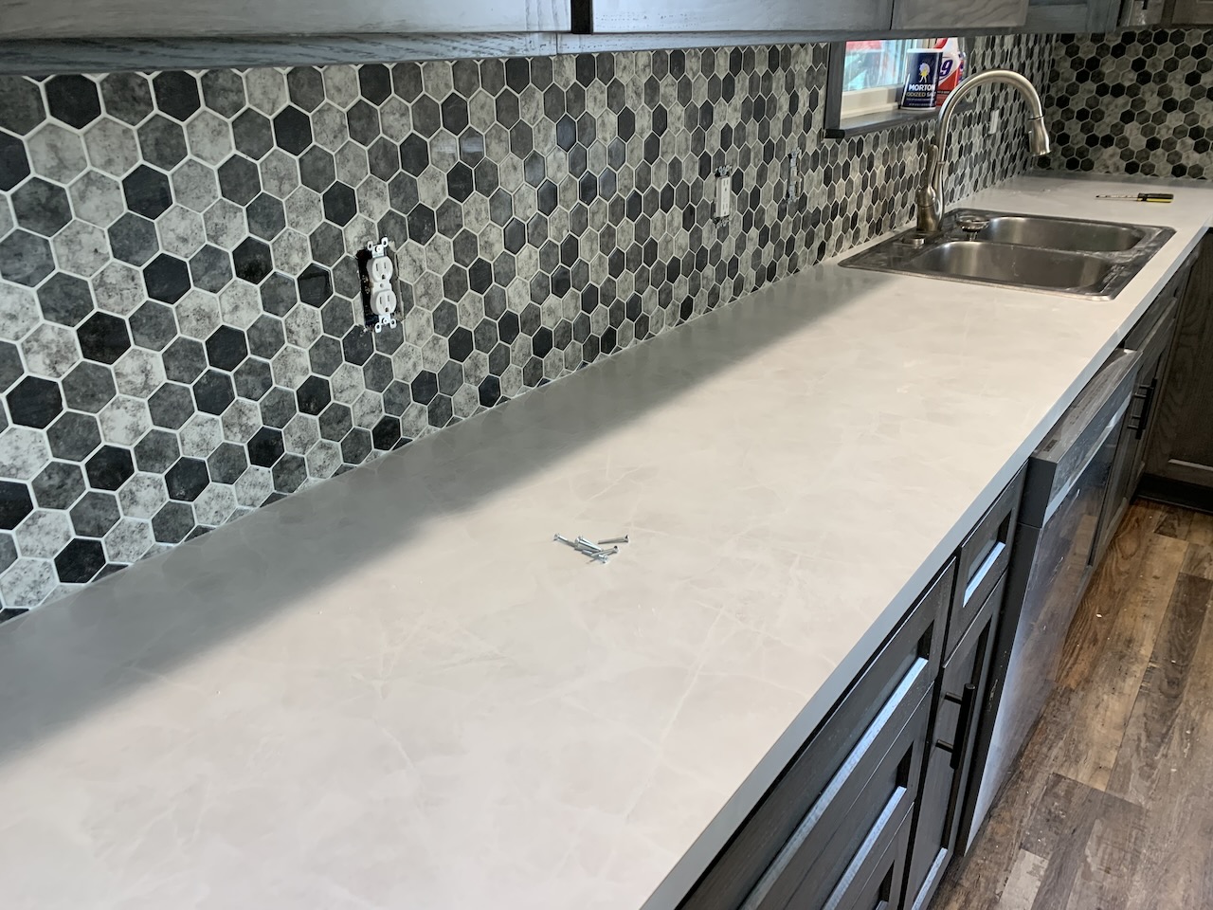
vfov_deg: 53.1
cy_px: 455
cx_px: 606
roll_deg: +1.2
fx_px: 911
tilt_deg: -25.2
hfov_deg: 67.3
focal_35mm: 26
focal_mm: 4.25
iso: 50
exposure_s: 1/60
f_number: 1.8
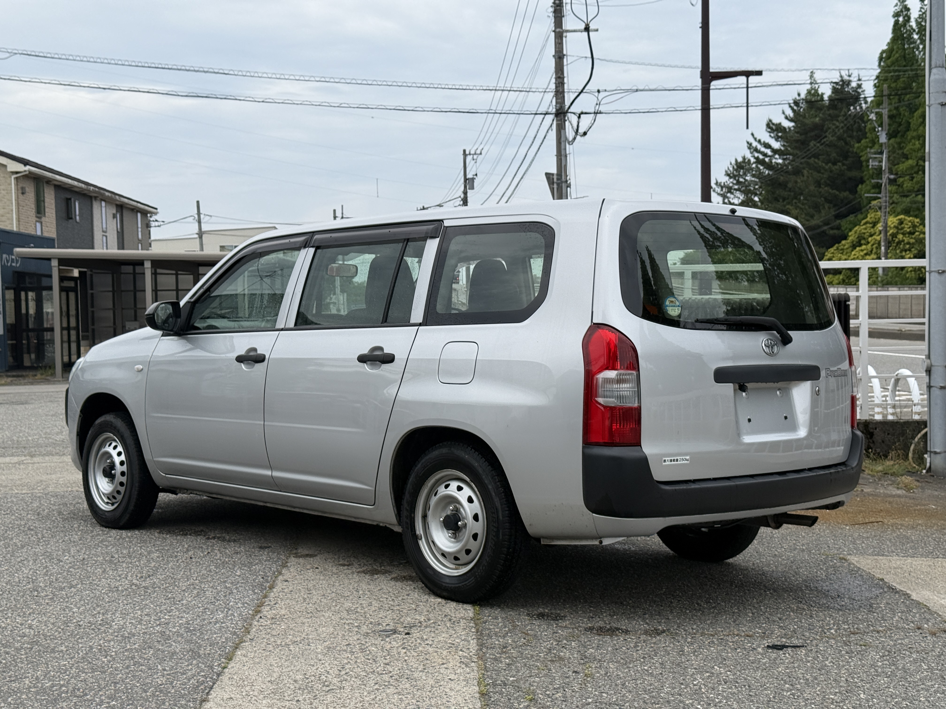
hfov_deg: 39.7
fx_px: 1312
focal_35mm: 48
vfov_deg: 30.3
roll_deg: +1.3
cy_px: 354
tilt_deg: -1.7
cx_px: 473
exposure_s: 1/4878
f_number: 1.78
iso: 64
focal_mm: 6.76
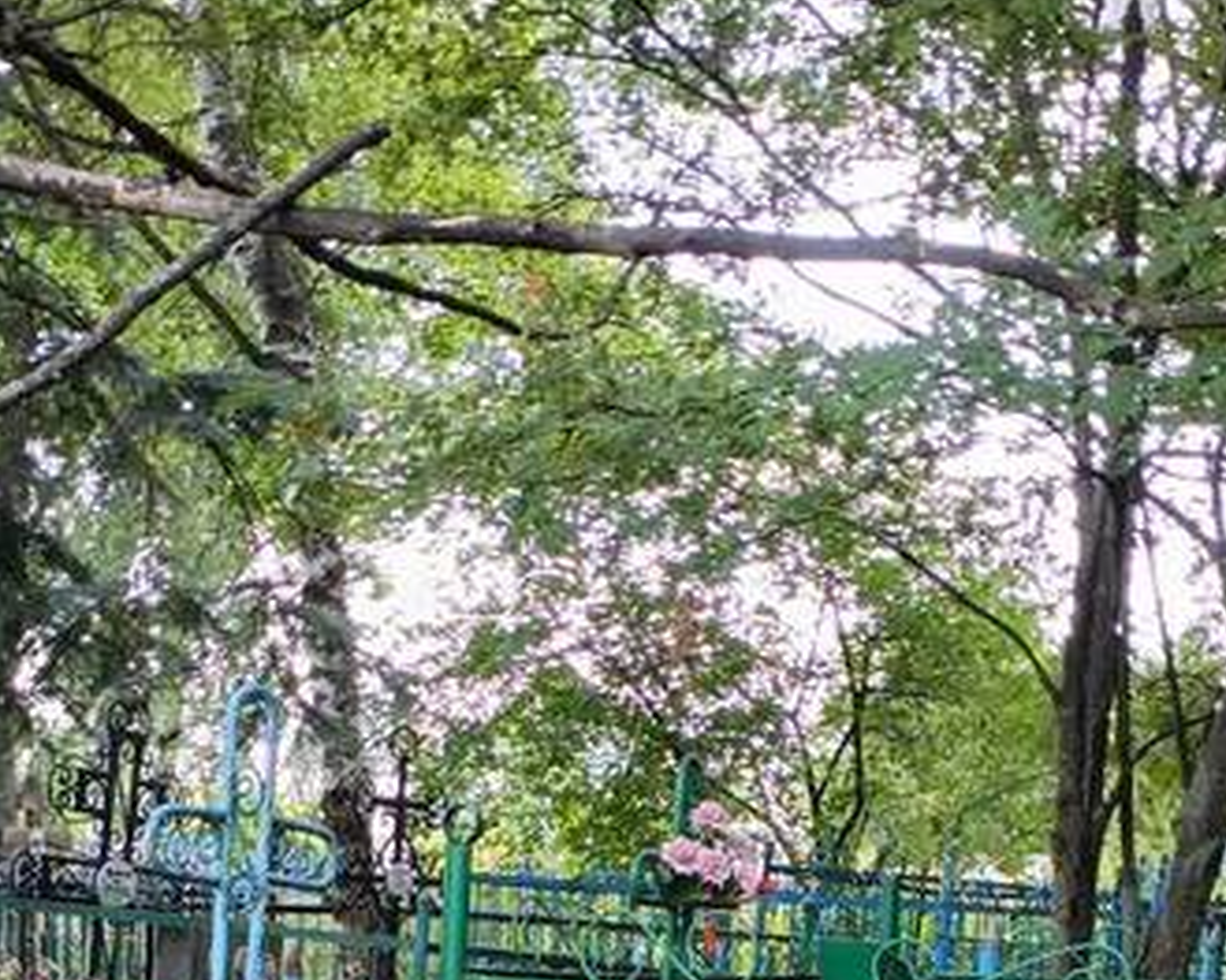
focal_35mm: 76
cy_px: 1271
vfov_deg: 18.7
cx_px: 645
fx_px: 2757
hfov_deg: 25.1
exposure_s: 1/100
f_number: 1.69
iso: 201
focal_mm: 4.76
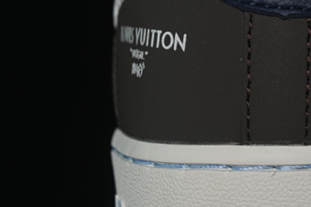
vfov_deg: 8.3
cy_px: 38
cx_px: 277
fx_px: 1425
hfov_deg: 12.4
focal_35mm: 165
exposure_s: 1/60
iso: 160
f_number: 7.1
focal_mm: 50
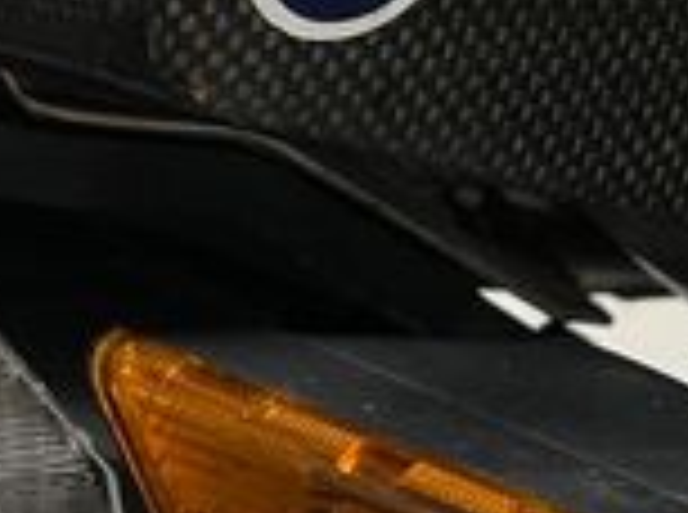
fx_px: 2161
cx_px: 360
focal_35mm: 109
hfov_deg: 18.1
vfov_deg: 12.9
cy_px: -230
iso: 100
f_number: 1.6
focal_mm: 5.1
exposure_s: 1/50
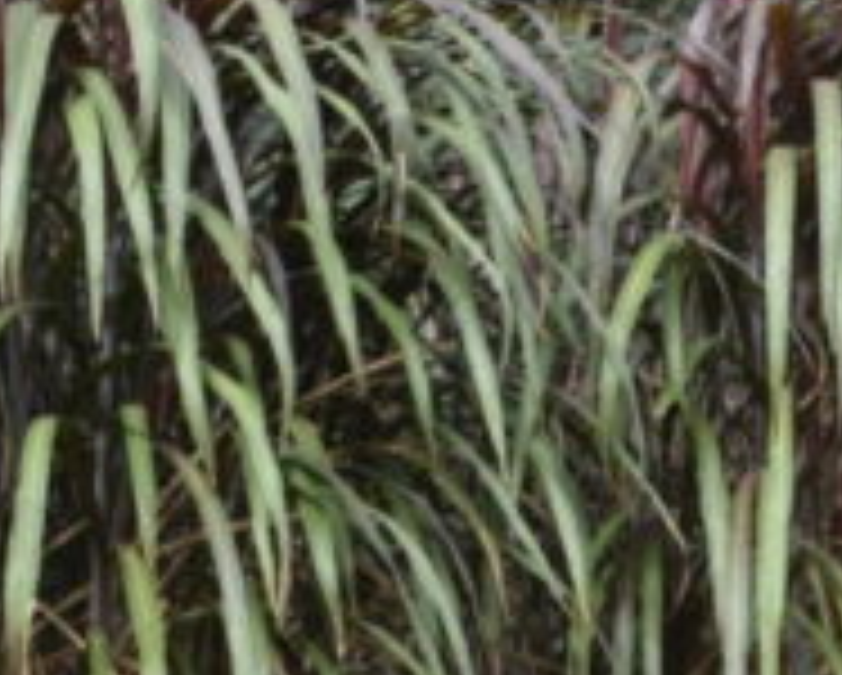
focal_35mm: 121
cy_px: 394
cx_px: -329
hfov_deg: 15.0
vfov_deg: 12.8
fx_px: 3016
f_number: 8
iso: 110
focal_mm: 21
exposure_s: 1/60
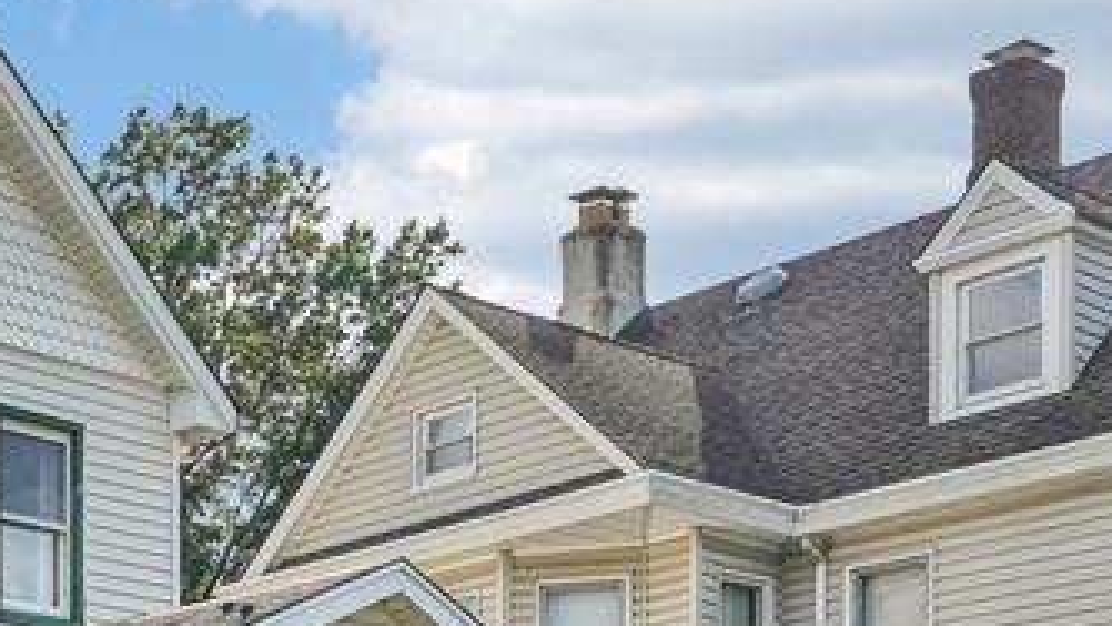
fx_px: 2271
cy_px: 846
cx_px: -230
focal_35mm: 77
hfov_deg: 24.8
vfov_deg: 14.9
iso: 160
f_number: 10
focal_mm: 24
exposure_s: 1/200
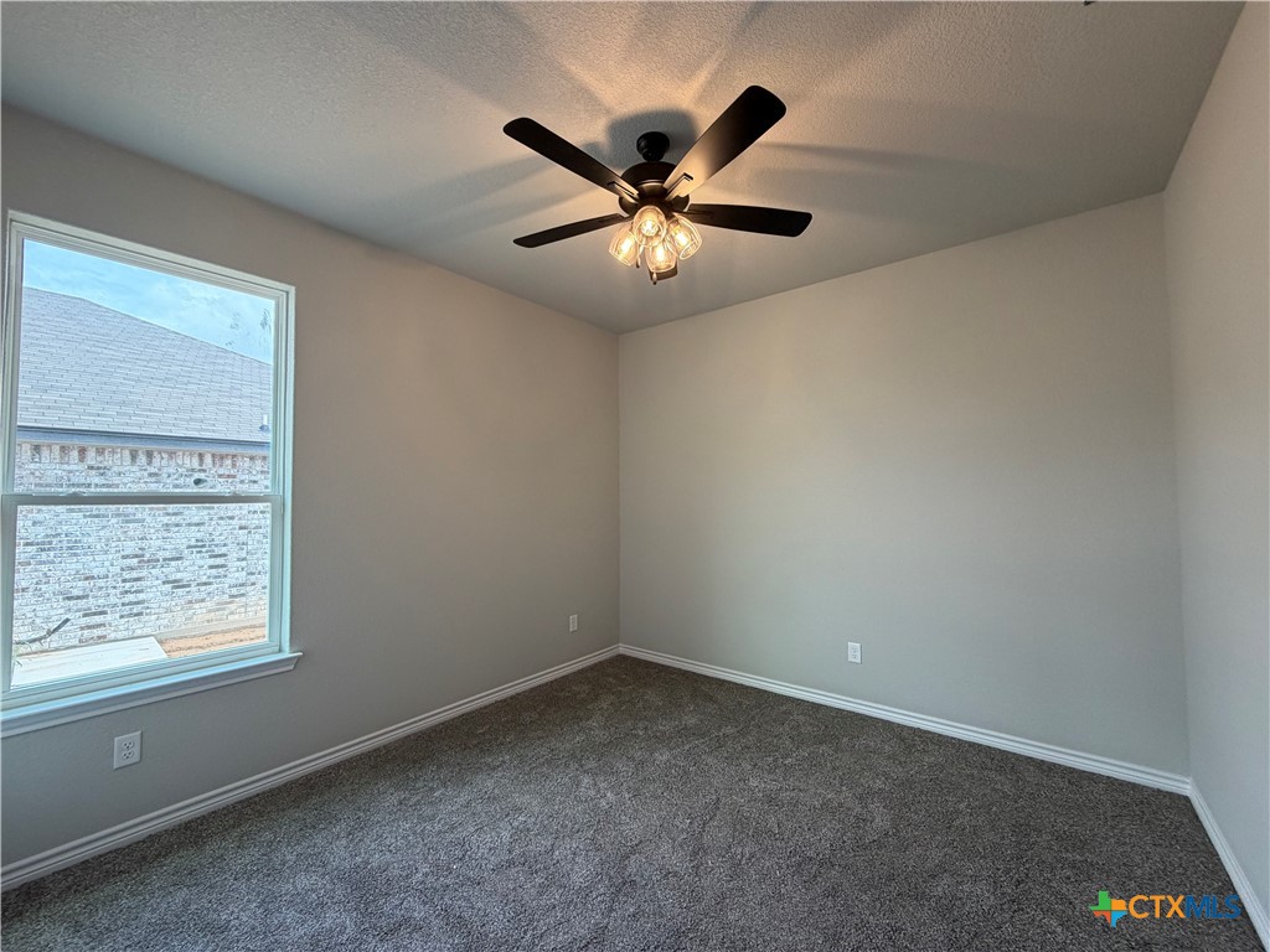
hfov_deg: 102.1
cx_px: 635
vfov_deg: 85.7
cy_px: 476
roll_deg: +0.3
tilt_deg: +2.3
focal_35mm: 14
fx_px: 514
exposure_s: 1/120
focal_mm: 2.22
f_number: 2.2
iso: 125
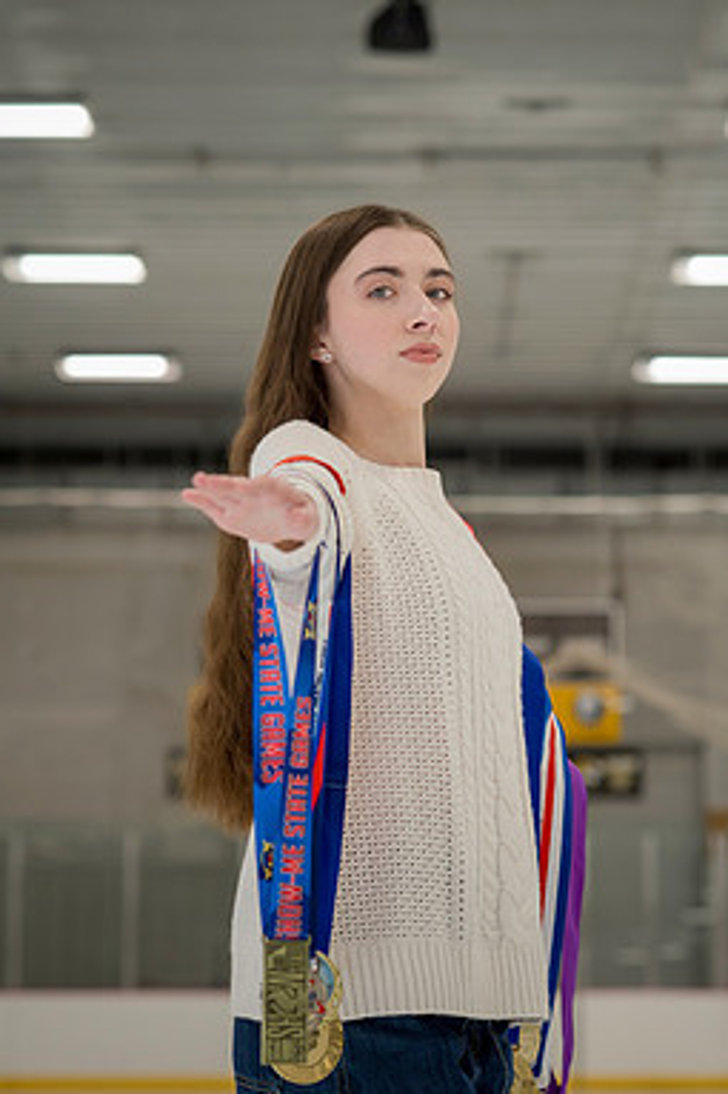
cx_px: 417
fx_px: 3036
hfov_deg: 13.7
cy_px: 483
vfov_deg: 20.4
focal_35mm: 100
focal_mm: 85
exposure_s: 1/320
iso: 1000
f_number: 4
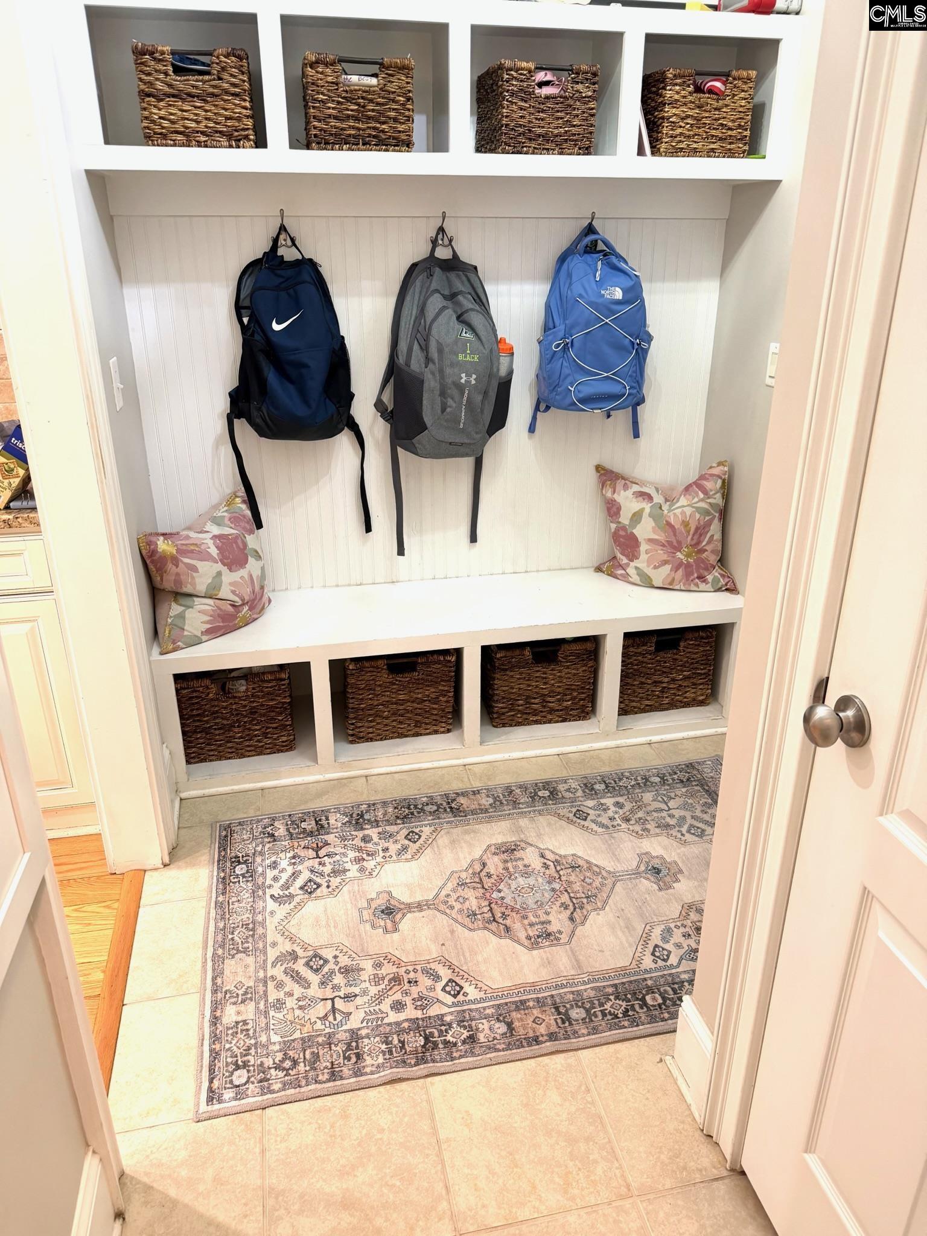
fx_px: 857
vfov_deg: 71.6
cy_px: 618
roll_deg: -1.0
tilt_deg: -22.9
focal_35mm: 24
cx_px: 464
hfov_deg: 56.8
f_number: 1.78
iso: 250
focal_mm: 6.76
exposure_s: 1/60
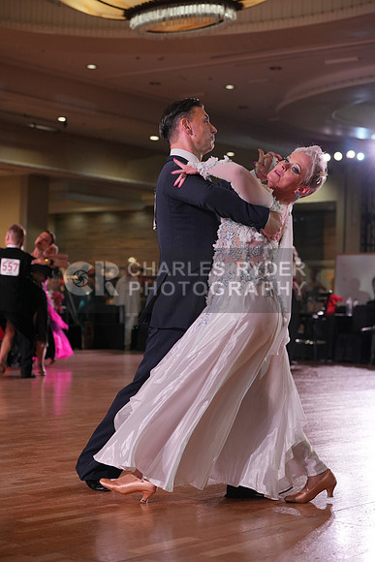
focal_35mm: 70
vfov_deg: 28.8
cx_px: 188
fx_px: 1093
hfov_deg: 19.5
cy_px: 281
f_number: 4
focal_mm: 70
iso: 1000
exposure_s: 1/500
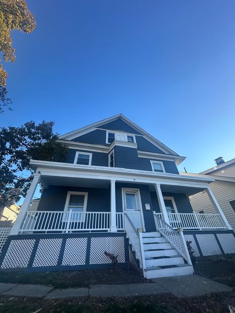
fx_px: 127
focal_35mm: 14
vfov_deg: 102.1
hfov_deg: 85.7
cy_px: 156
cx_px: 118
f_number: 2.2
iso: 50
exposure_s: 1/454
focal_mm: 2.22
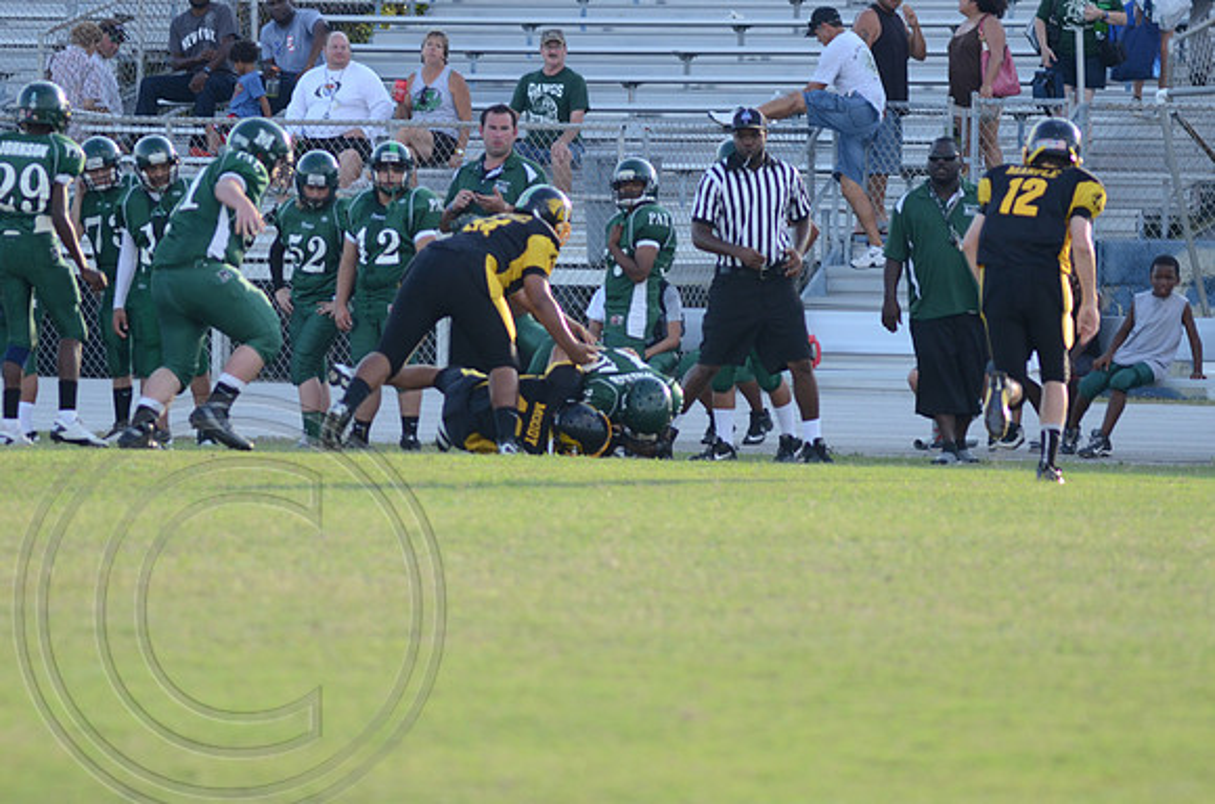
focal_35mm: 360
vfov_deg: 3.8
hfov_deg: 5.7
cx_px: 608
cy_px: 402
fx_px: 12123
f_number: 5.6
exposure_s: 1/500
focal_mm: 240
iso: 640
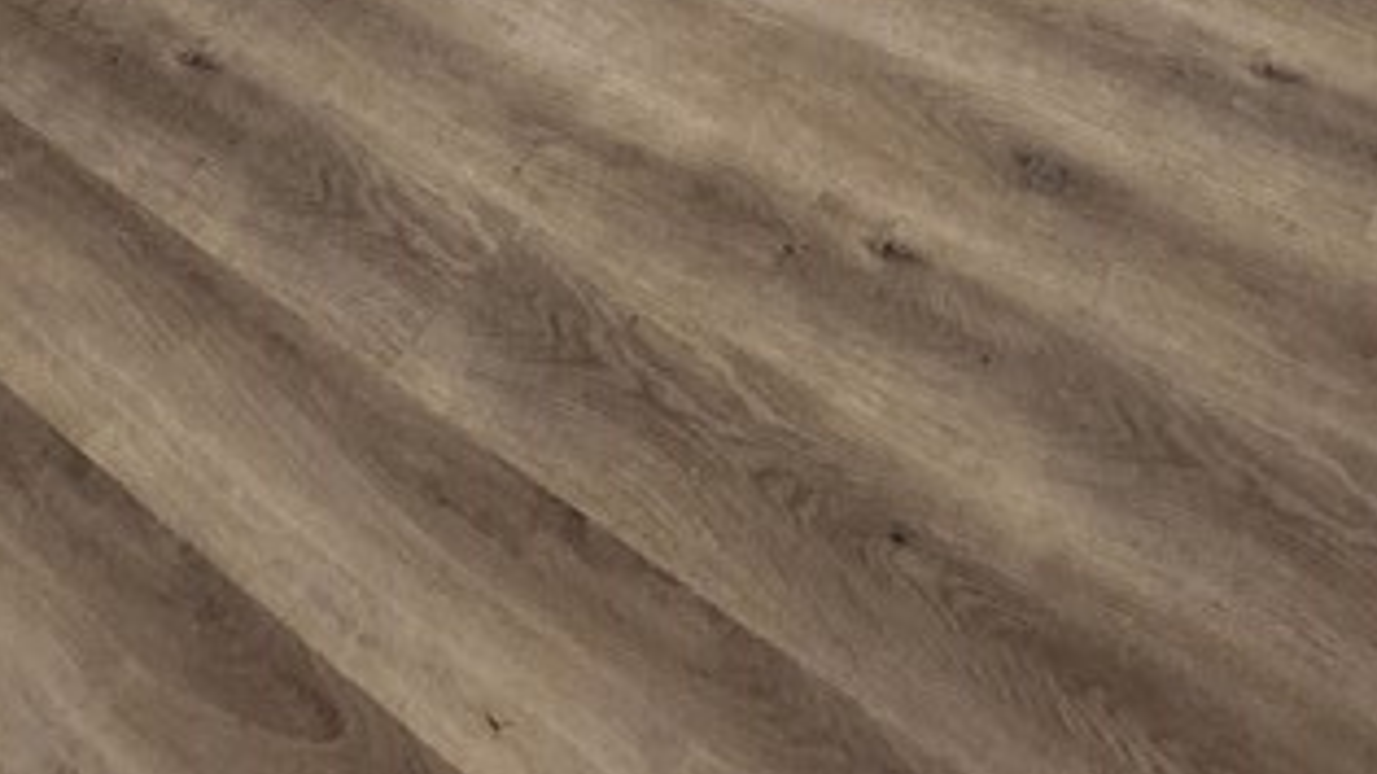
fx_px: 1679
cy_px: -1115
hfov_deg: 44.5
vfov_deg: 14.8
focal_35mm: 46
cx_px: 748
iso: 125
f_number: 2.2
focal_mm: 1.7
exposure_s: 1/60
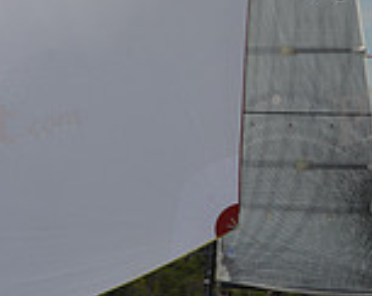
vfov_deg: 6.2
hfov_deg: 7.8
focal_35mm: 249
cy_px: -7
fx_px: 2738
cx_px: 208
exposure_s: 1/1600
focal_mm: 70
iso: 280
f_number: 10
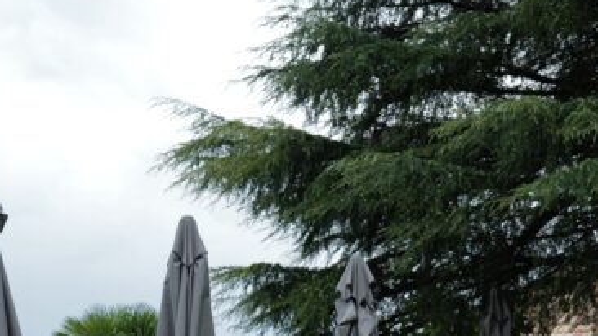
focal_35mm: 126
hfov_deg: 16.8
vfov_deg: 9.5
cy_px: 404
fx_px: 1998
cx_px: 510
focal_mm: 43
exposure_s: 1/160
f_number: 4
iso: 100
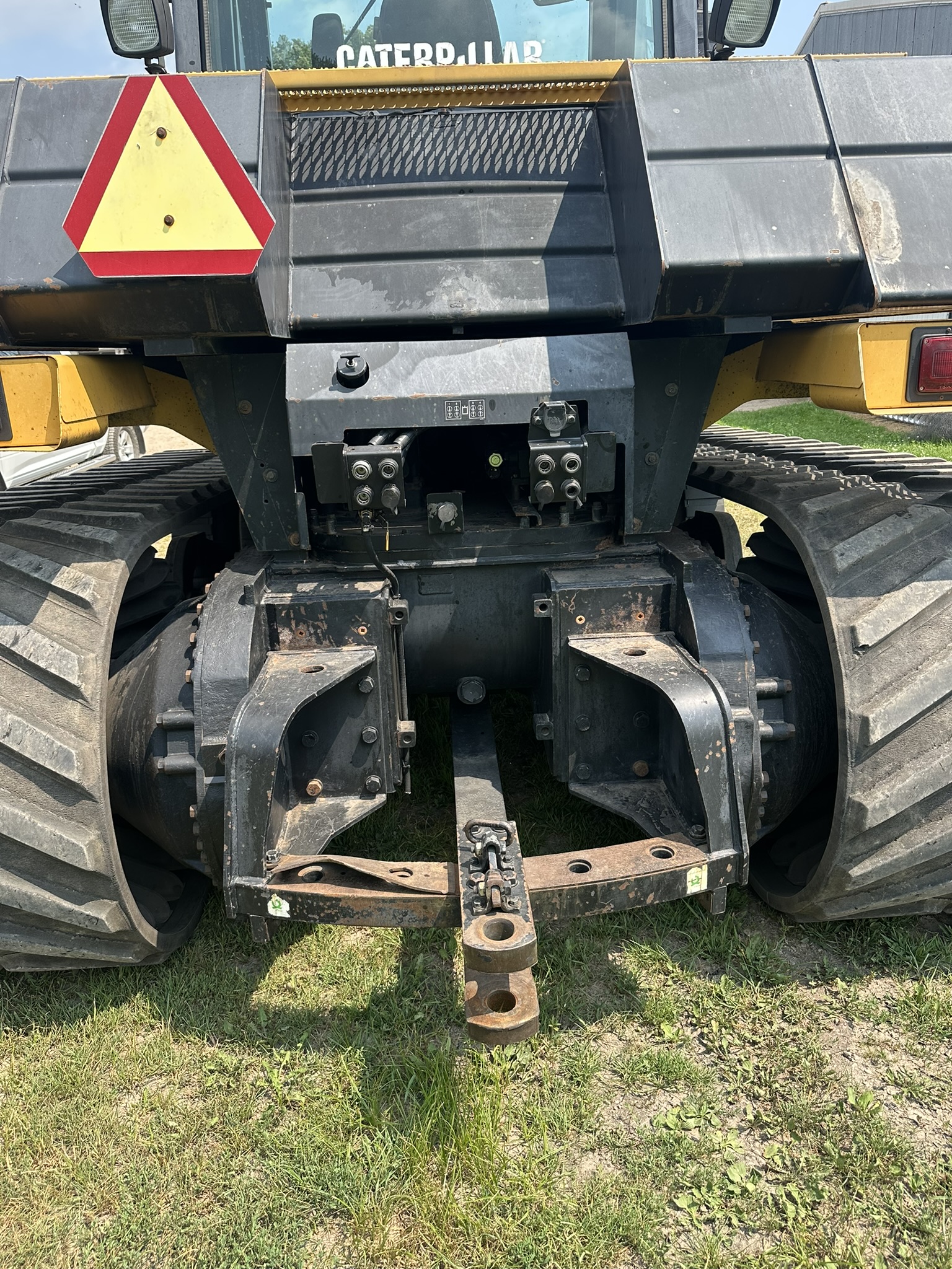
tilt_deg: -15.2
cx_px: 476
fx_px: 880
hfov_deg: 56.8
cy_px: 634
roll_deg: +1.7
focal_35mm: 24
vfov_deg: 71.6
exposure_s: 1/1433
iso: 80
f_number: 1.78
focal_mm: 6.86
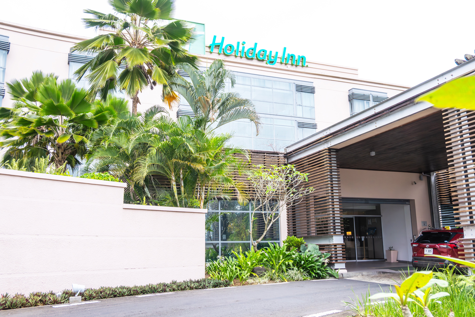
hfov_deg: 57.2
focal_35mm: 33
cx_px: 238
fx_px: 435
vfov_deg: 40.0
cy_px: 158
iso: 100
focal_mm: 22
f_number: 6.3
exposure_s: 1/320
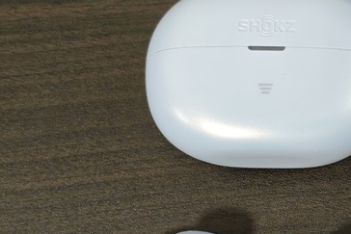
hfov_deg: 20.2
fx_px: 966
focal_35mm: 99
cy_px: 146
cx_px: 315
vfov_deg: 13.8
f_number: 1.5
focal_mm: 4.94
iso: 250
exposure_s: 1/77.4
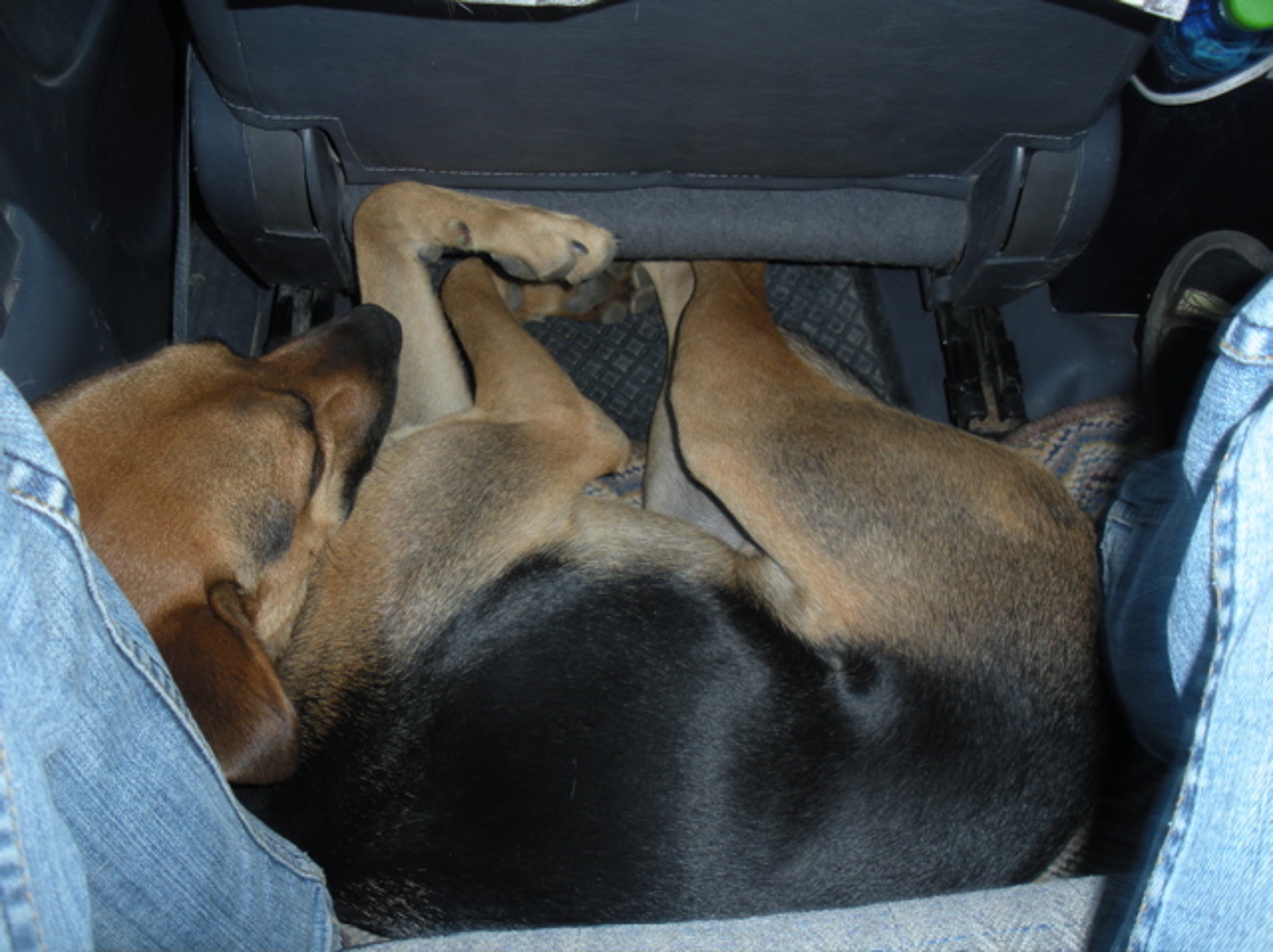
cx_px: 636
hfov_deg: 51.4
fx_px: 1323
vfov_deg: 39.6
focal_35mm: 36
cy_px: 476
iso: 64
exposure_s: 1/30
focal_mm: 6.3
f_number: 3.5
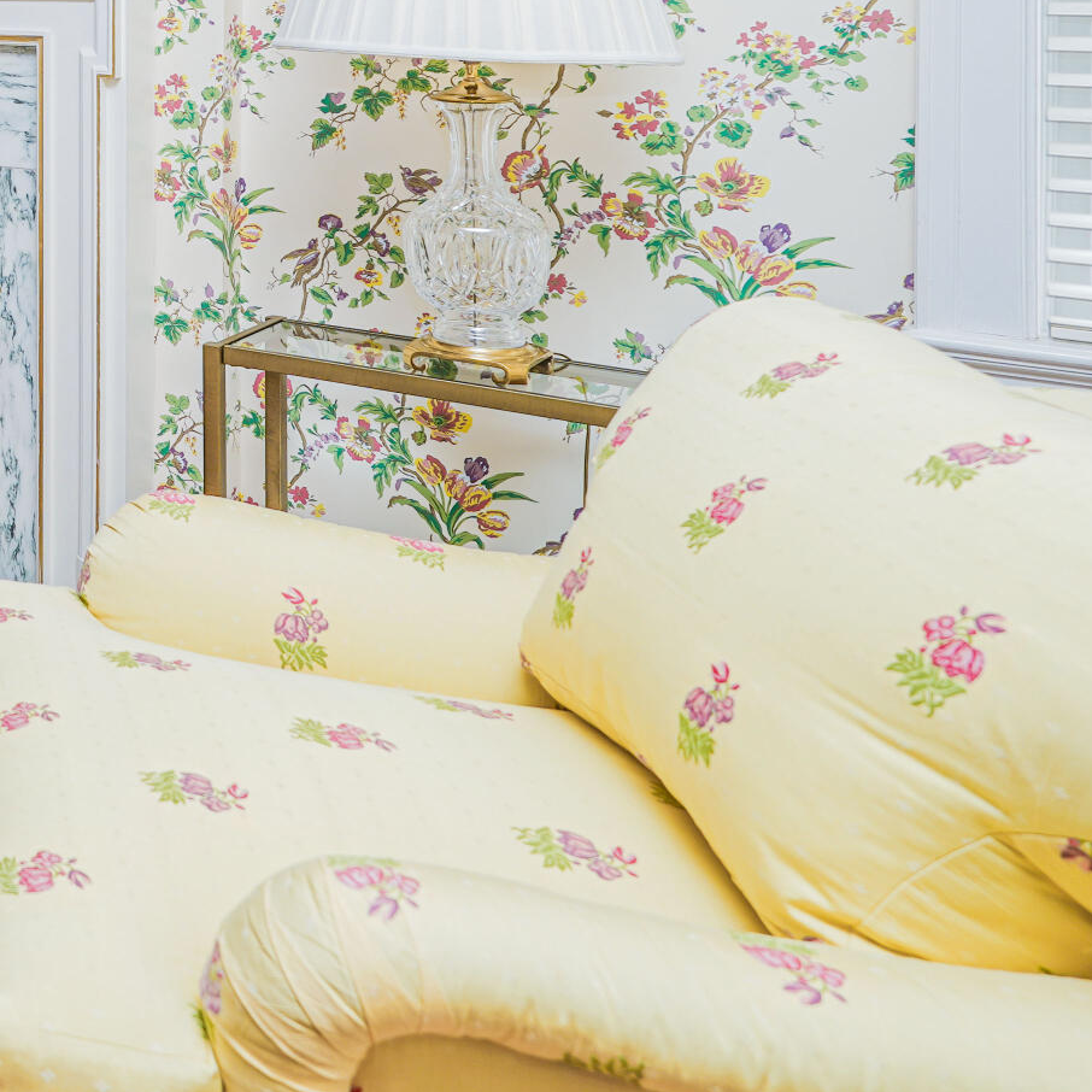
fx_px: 1656
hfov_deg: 27.0
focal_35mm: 46
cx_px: -506
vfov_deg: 33.0
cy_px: -33
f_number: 4
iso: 50
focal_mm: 16.5
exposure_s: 1/10
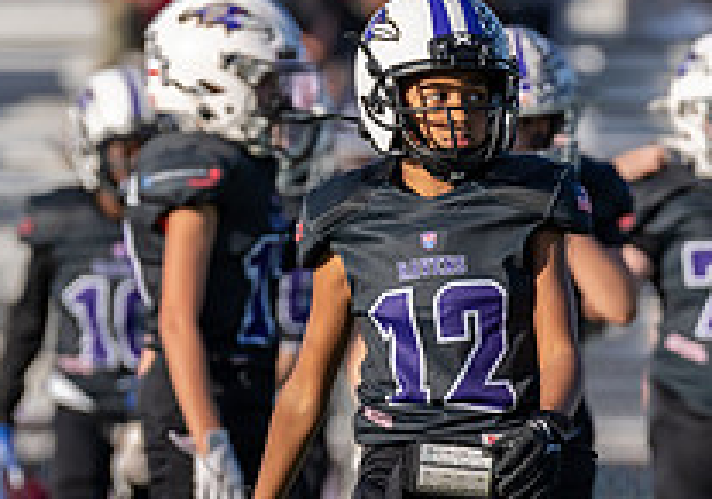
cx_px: 395
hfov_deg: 2.2
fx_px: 18925
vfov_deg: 1.5
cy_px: 391
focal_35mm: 942
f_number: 2.8
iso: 100
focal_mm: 200
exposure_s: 1/1600
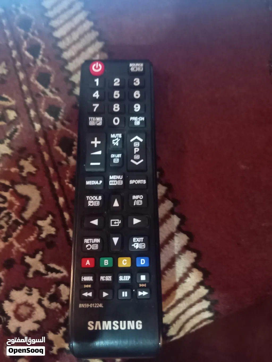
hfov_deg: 51.4
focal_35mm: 27
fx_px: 283
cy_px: 181
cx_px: 136
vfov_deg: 65.3
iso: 7725
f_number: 1.8
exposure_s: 1/12.5
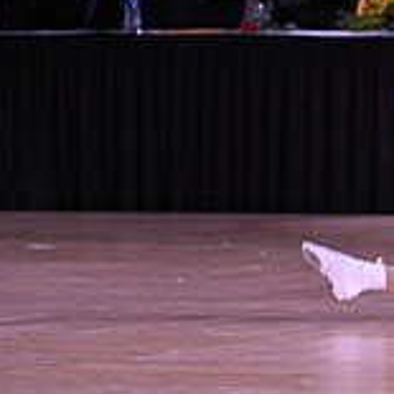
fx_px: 7778
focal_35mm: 604
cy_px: -29
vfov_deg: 2.9
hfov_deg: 2.9
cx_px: 712
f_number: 4
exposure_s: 1/200
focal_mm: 190
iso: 1600
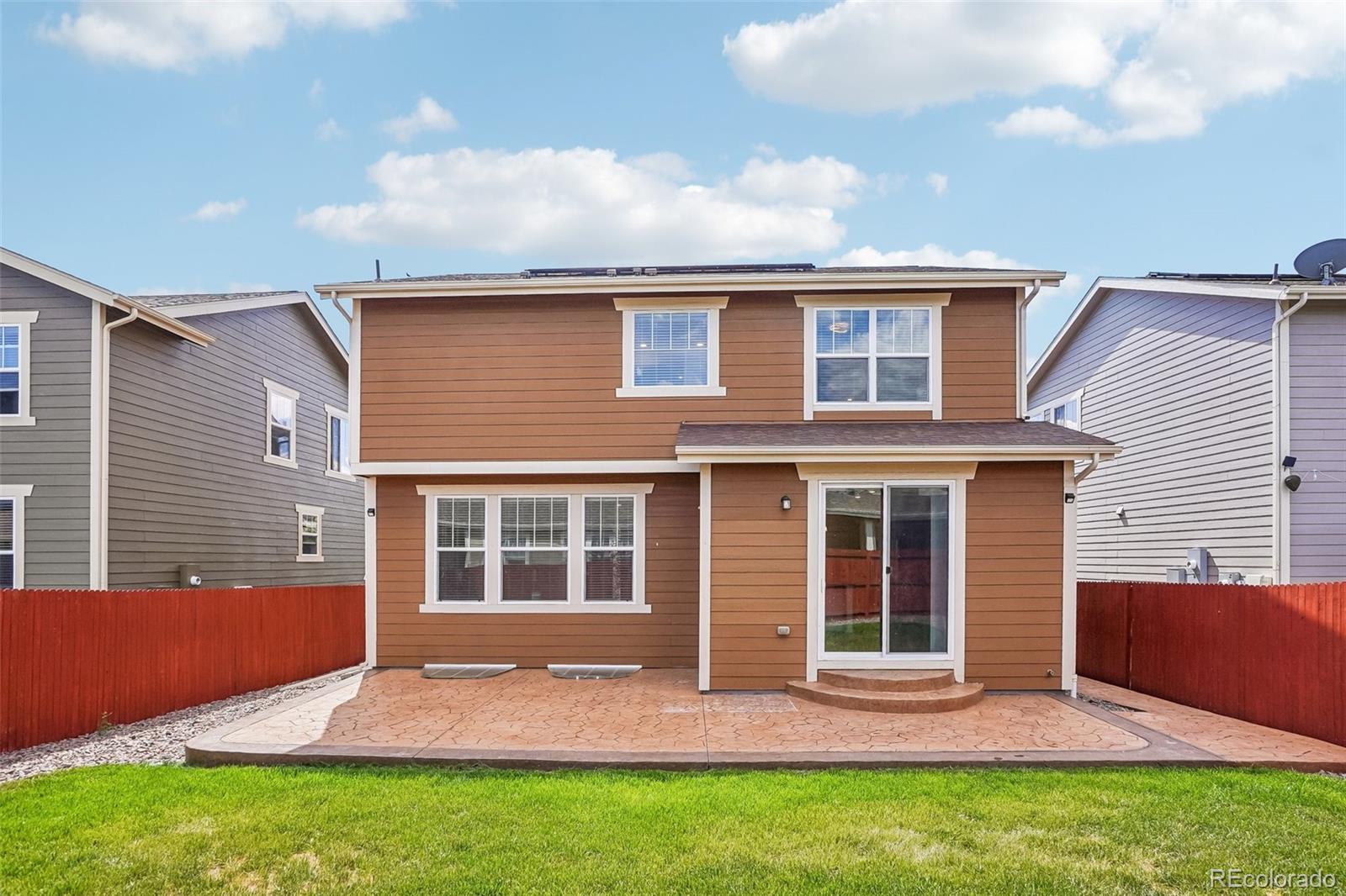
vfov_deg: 67.4
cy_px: 448
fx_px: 673
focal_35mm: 18
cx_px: 673
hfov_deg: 90.0
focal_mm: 12
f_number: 8
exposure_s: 1/160
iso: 100
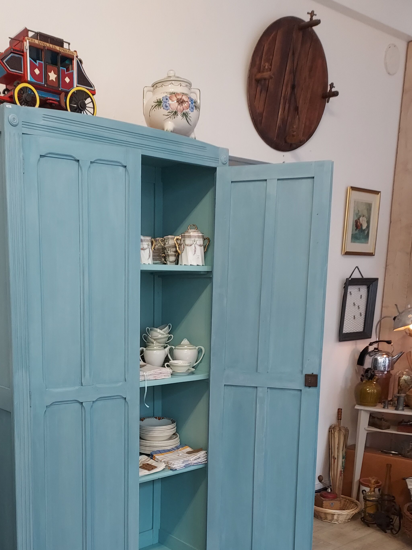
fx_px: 555
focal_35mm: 35
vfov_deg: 51.5
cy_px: 375
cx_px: 135
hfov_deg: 40.2
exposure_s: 1/60
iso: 125
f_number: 1.8
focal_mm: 4.6
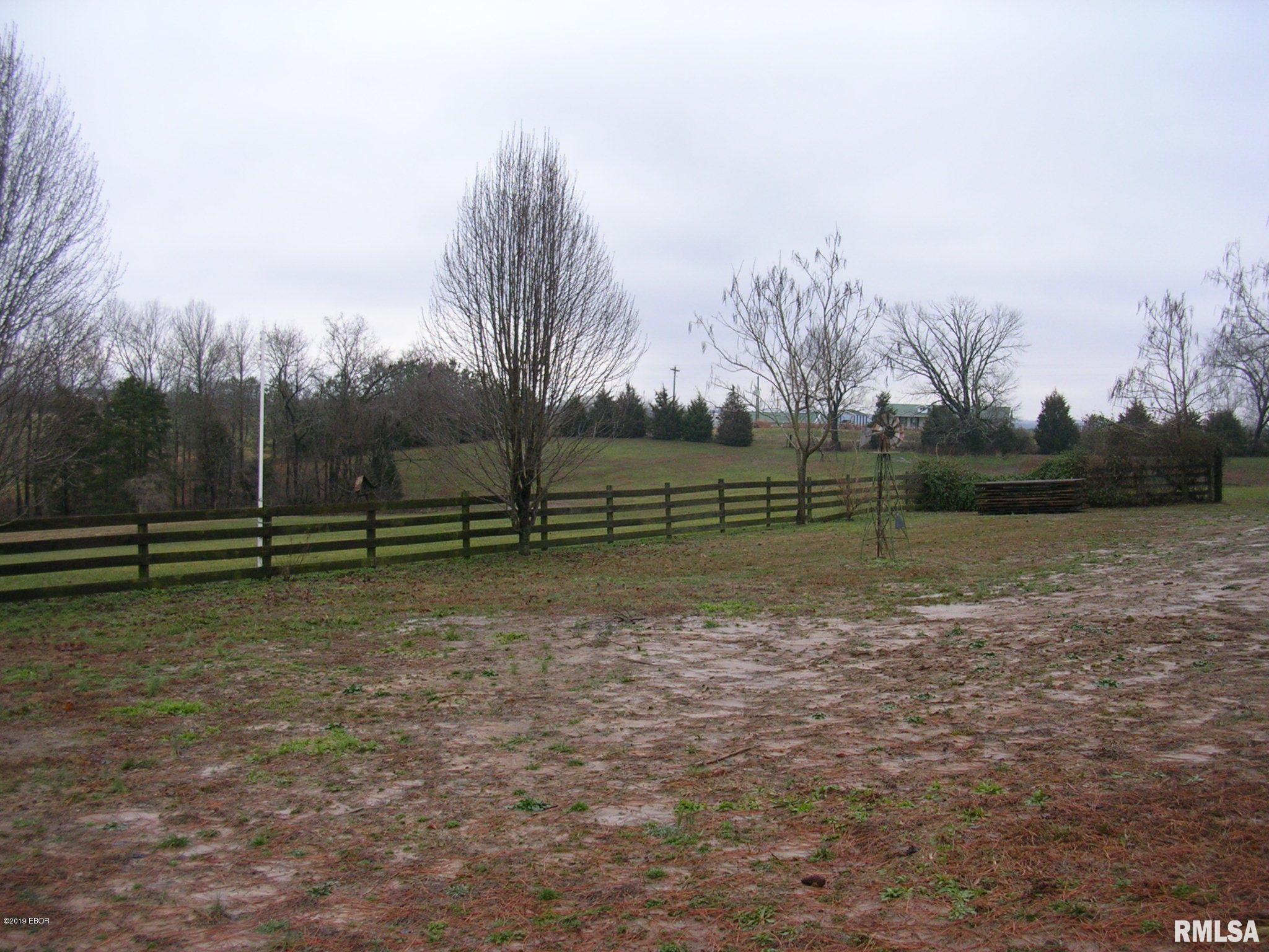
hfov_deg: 49.0
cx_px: 634
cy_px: 476
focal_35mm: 38
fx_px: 1393
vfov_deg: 37.7
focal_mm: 5.8
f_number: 2.8
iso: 50
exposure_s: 1/89.7
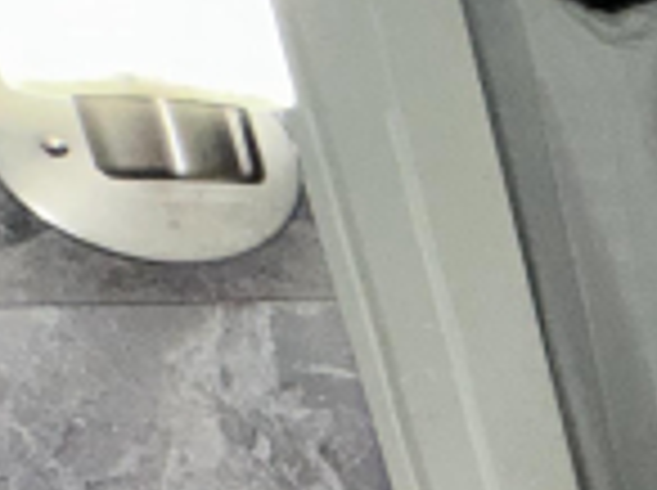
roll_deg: +2.0
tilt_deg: -16.7
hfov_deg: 16.3
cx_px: 1492
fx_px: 1213
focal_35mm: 64
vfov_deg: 20.8
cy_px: 643
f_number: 2.2
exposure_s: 1/65
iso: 80
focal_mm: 2.22
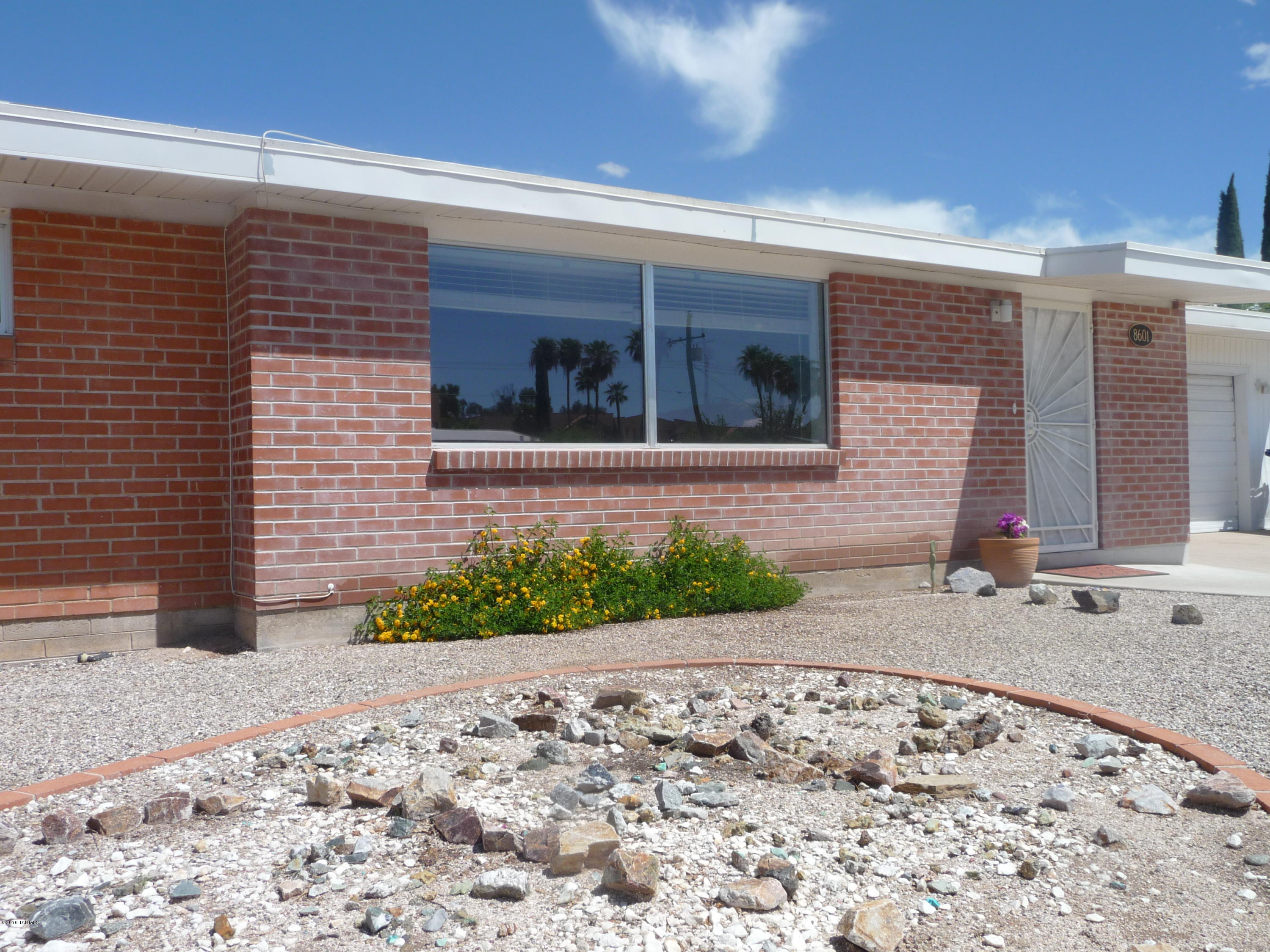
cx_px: 635
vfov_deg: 46.8
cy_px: 476
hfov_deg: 60.0
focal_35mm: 30
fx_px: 1101
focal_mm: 5
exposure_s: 1/320
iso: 100
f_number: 8
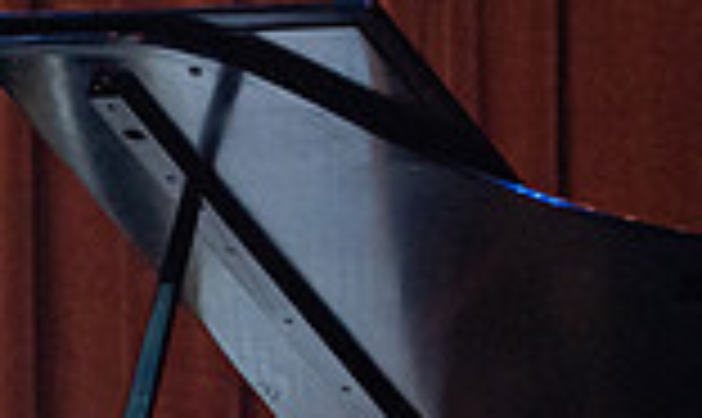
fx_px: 20512
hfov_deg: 2.0
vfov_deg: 1.2
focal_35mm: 1086
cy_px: 764
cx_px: -616
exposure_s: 1/250
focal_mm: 200
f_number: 7.1
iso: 2500
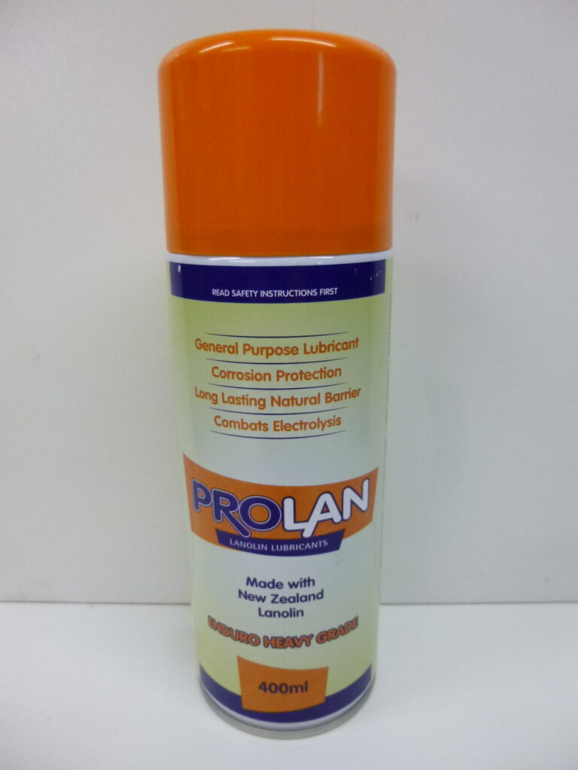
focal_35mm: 25
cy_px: 385
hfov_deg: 54.9
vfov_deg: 69.4
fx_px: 557
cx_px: 289
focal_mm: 4.5
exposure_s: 1/60
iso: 400
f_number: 3.1
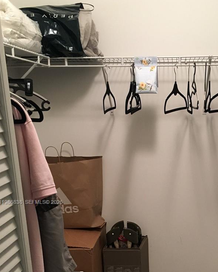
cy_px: 203
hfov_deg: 32.2
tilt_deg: -16.9
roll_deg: +1.3
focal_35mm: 46
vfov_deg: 39.3
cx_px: 160
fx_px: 371
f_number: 2.2
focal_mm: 4.15
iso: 125
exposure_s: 1/30
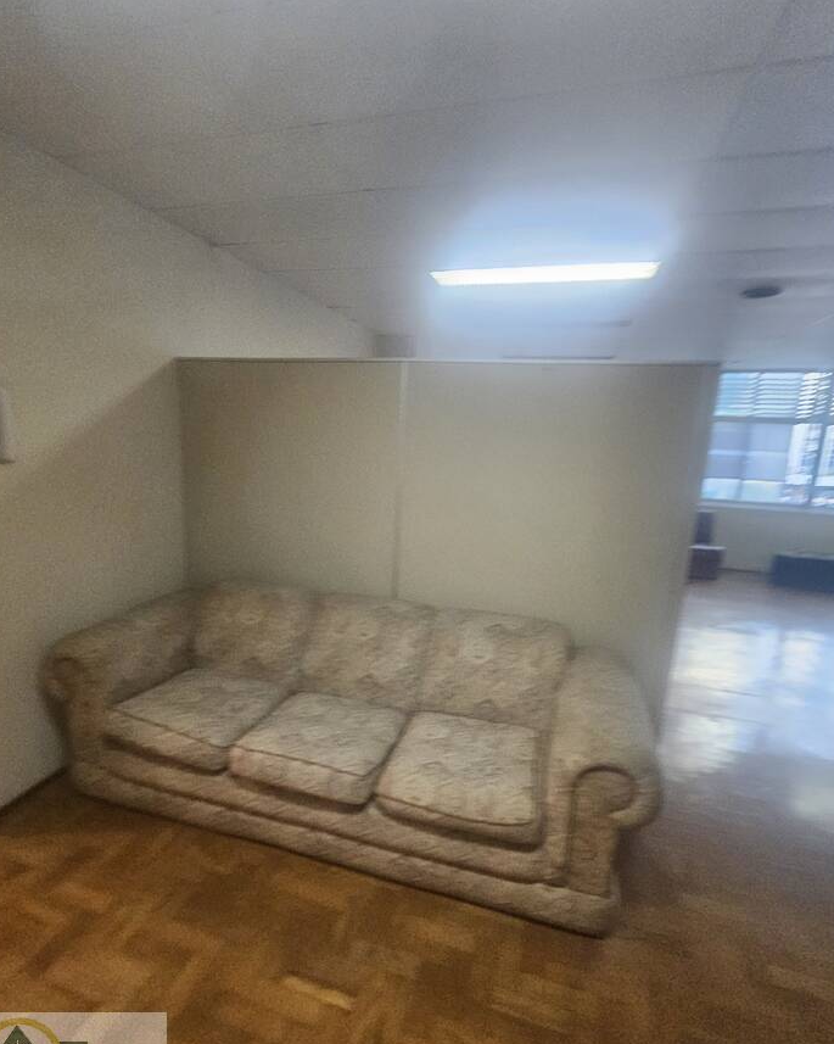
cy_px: 557
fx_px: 494
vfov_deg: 93.0
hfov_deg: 80.3
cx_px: 402
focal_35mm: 16
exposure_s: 1/30
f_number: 2.2
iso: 320
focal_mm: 2.2
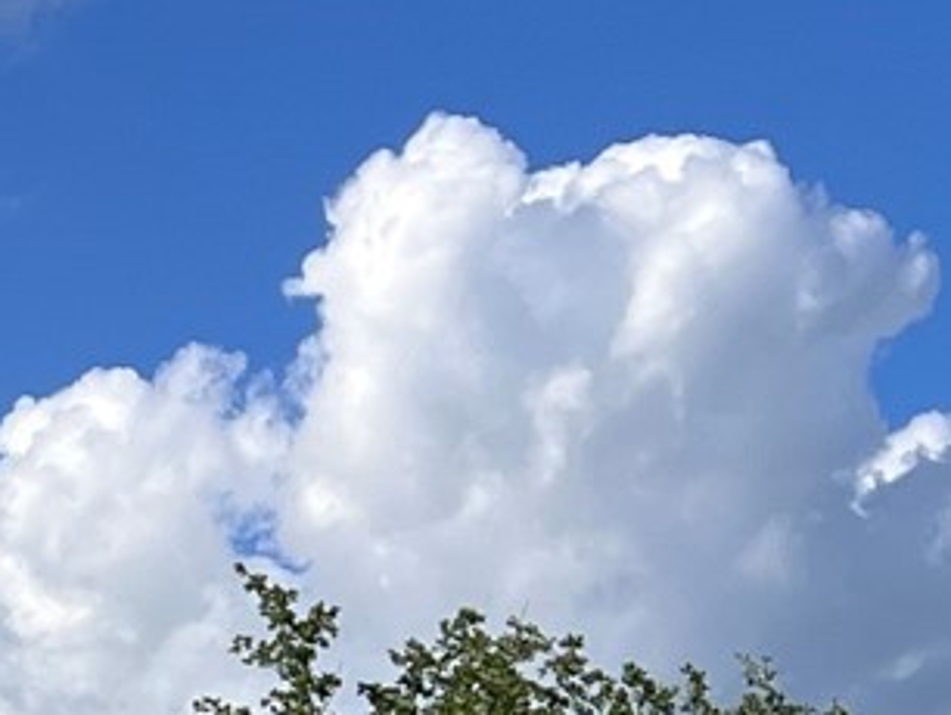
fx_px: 4784
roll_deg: +4.6
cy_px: 1191
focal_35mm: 174
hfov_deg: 10.4
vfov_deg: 8.3
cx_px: -948
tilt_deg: +6.1
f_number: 1.5
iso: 50
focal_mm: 5.7
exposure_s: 1/5882
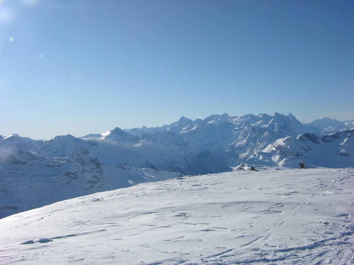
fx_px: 358
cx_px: 177
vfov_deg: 40.7
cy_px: 132
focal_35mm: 35
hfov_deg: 52.6
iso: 50
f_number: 8
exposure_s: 1/341
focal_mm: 8.9
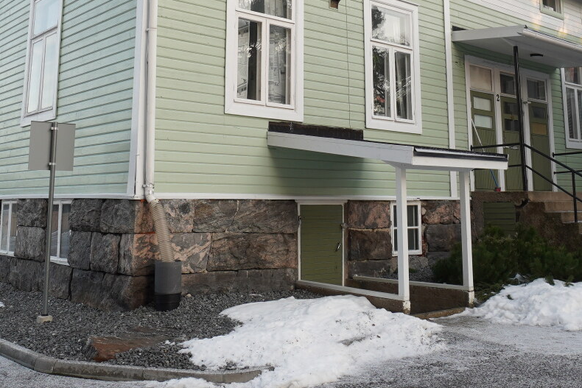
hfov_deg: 47.4
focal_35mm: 41
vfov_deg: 31.8
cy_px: 80
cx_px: 300
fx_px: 663
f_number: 5
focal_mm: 10
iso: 100
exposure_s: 1/50
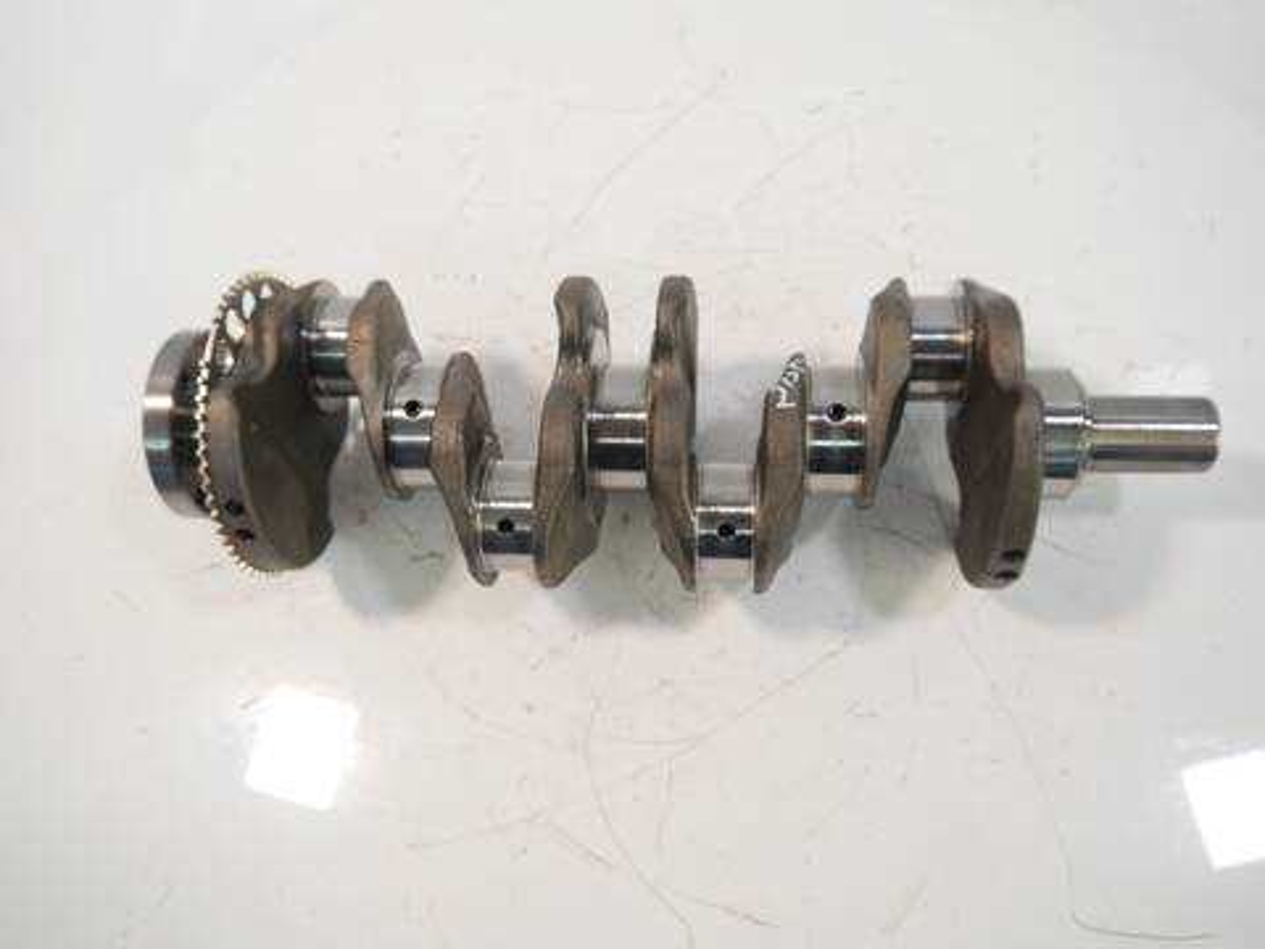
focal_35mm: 28
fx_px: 1023
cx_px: 632
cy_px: 474
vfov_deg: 49.7
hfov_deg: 63.4
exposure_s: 1/60
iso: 400
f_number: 3.5
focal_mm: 14
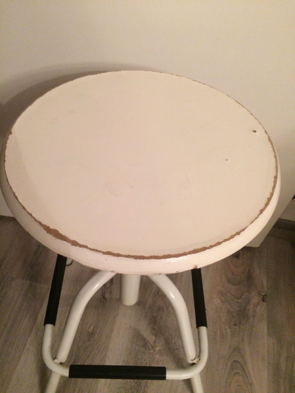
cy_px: 196
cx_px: 148
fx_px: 330
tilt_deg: -55.8
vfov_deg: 61.7
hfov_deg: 48.2
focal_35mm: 29
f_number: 2.2
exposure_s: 1/33
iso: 400
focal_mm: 4.15
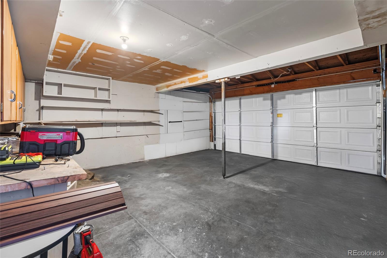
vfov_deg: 72.0
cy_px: 129
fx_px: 177
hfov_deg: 95.0
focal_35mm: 16
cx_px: 194
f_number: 8
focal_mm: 16.5
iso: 200
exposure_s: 30
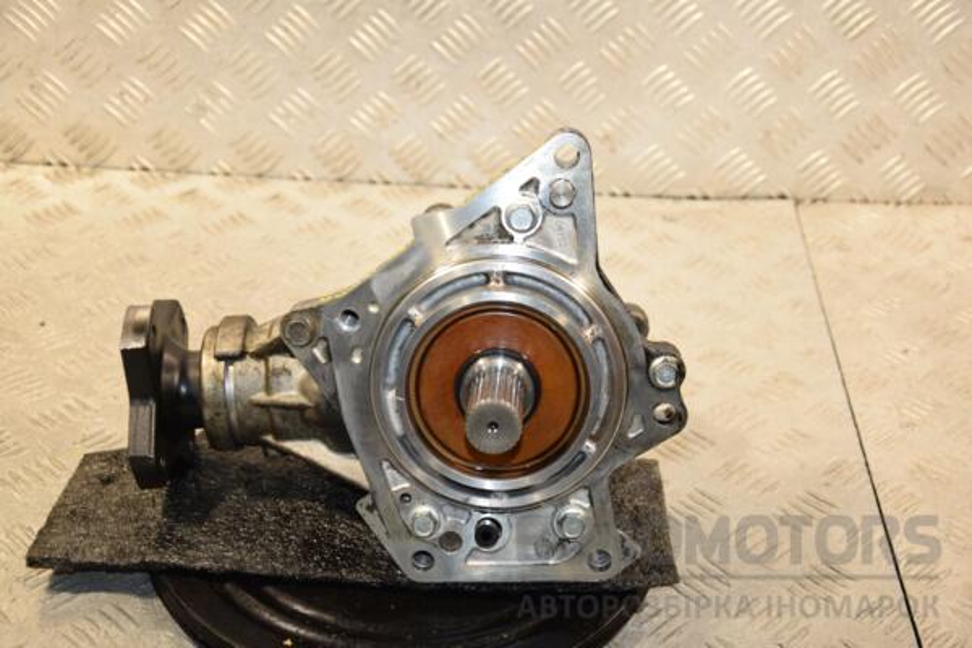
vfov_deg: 21.6
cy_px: 324
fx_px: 1701
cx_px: 486
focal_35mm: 63
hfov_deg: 31.9
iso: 800
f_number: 5
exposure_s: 1/200
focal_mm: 42
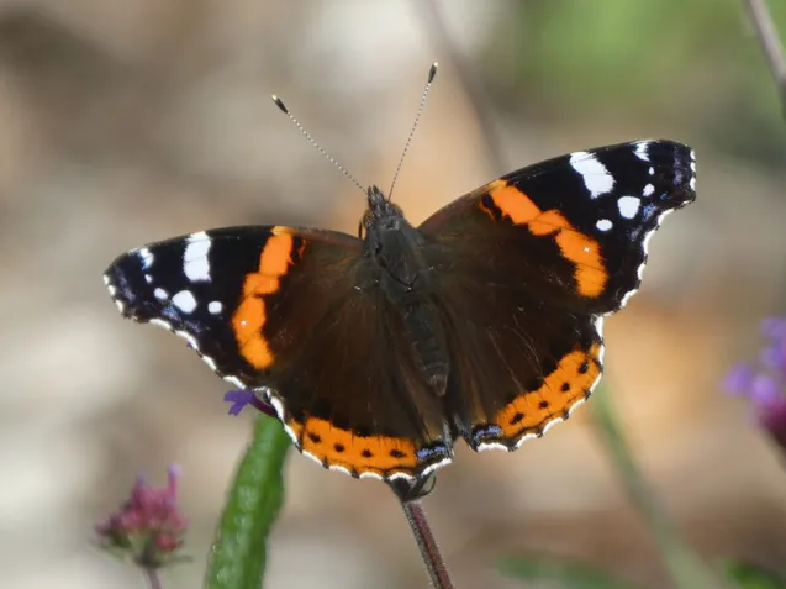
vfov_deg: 2.0
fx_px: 17270
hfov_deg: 2.6
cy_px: 295
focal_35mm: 761
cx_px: 394
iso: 80
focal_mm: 135.6
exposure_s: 1/100
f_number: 5.6
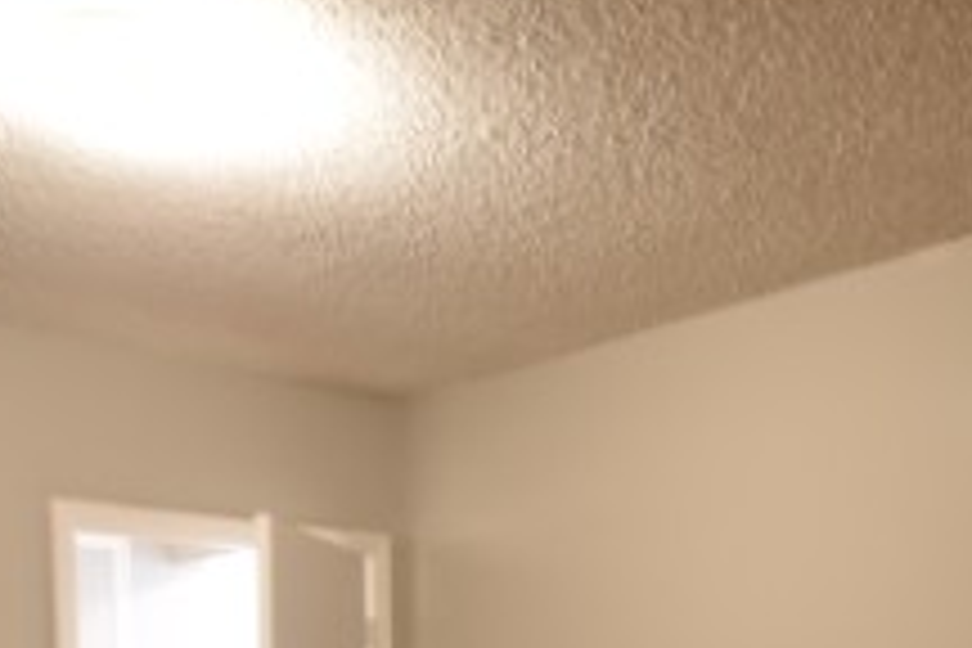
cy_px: 796
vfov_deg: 24.3
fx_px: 1350
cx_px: 765
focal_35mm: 50
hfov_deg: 38.3
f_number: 3.5
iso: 800
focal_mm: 10
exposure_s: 1/10
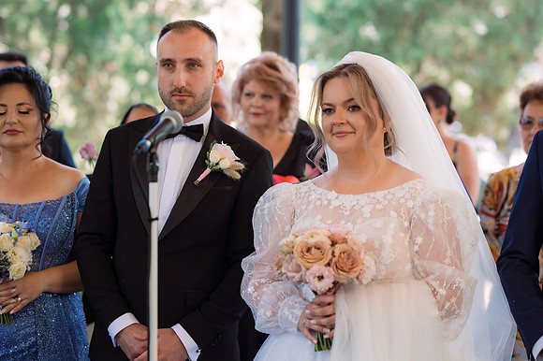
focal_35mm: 85
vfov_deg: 16.1
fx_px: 1281
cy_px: 180
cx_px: 272
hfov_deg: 23.9
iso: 1250
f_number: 2.8
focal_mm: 85
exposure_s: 1/400
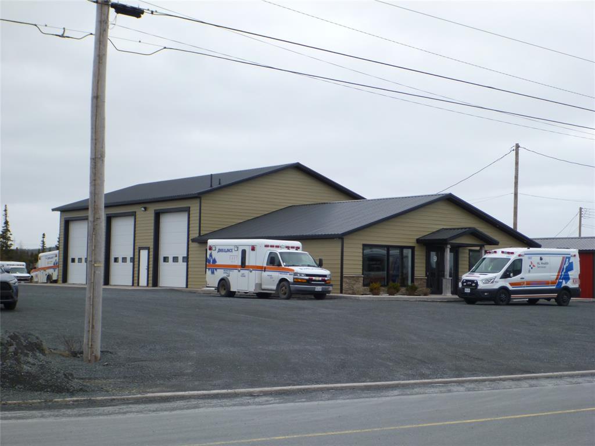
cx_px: 298
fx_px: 997
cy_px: 223
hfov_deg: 33.2
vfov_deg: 25.2
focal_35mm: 58
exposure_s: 1/320
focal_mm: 10.4
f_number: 5
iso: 100
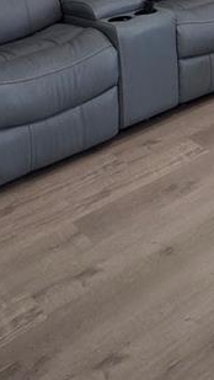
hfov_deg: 19.4
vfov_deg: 29.4
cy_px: -130
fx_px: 554
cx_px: 311
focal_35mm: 55
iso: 250
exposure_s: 1/60
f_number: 2.2
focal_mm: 2.2
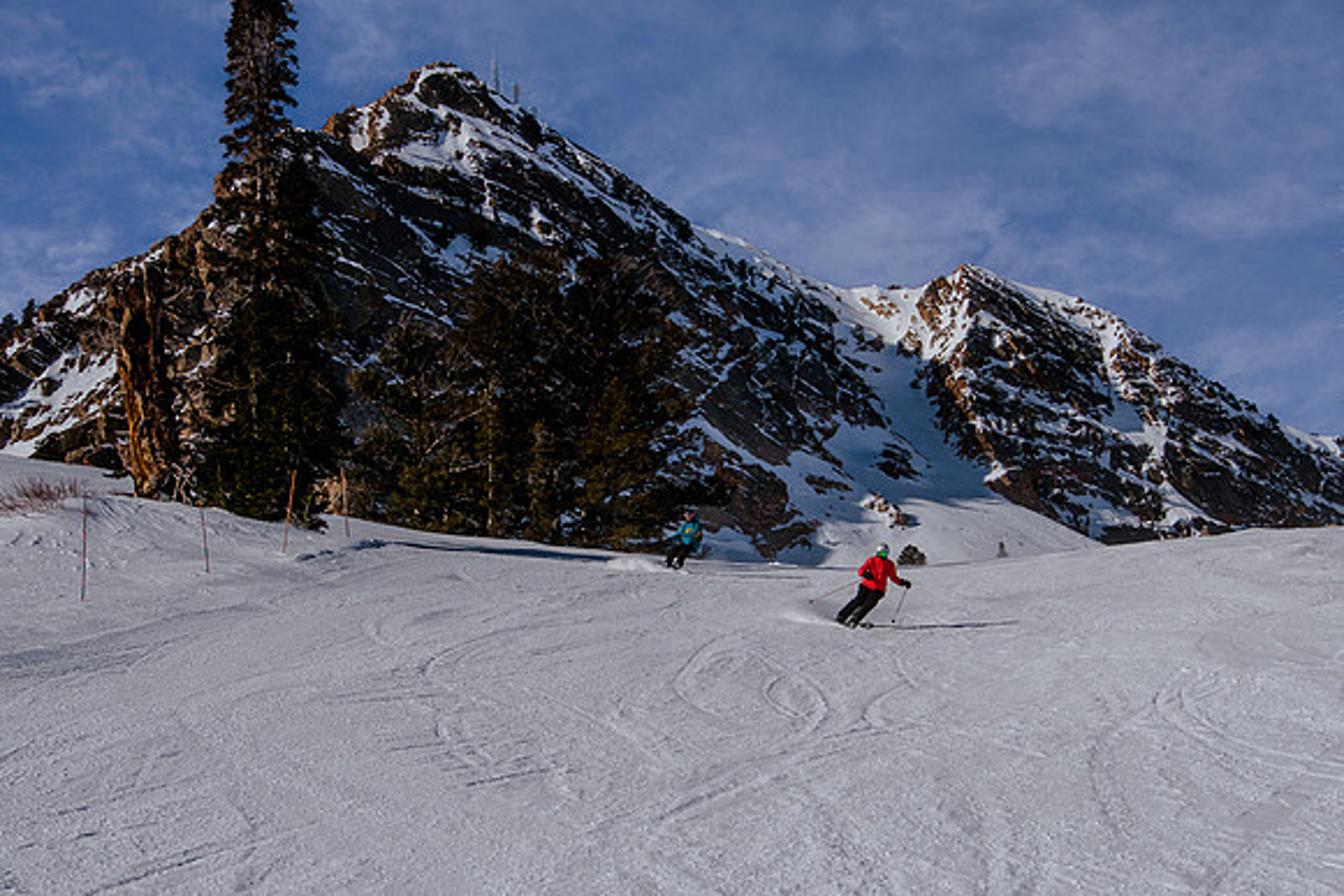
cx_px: 660
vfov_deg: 19.1
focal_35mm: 71
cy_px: 448
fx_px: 2660
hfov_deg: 28.4
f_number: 5.6
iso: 200
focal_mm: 46
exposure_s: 1/3200
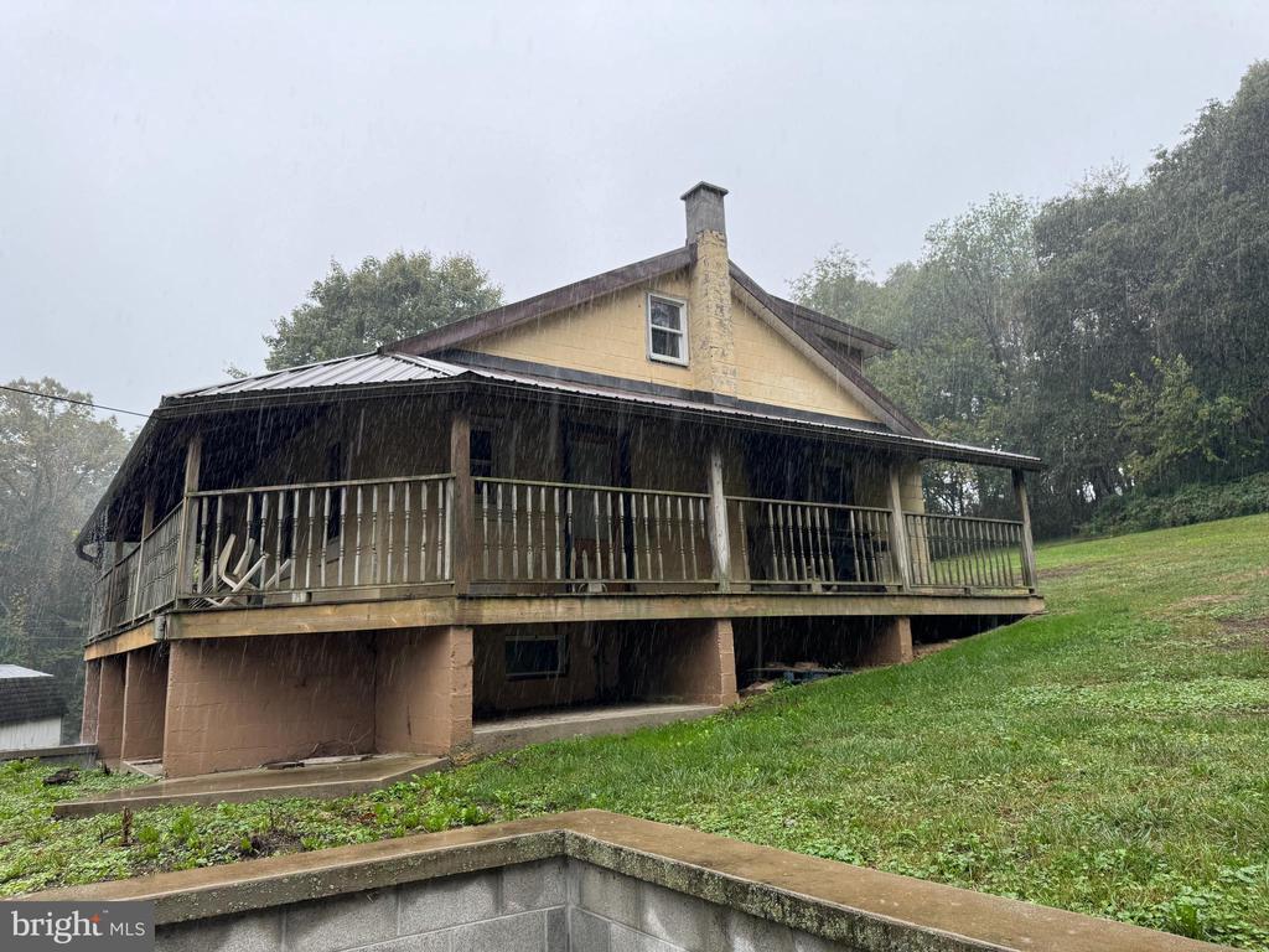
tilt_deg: +13.4
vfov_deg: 56.8
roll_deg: +3.2
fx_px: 880
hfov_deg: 71.6
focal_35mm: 24
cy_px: 476
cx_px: 634
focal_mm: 6.76
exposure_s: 1/163
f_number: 1.78
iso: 64
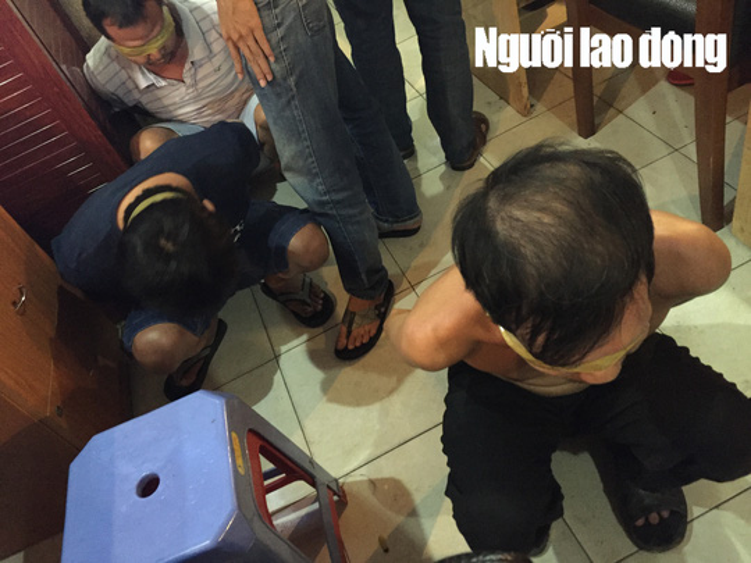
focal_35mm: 29
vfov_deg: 48.2
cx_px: 376
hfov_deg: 61.7
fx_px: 629
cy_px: 282
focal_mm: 4.15
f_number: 2.2
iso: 640
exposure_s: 1/17
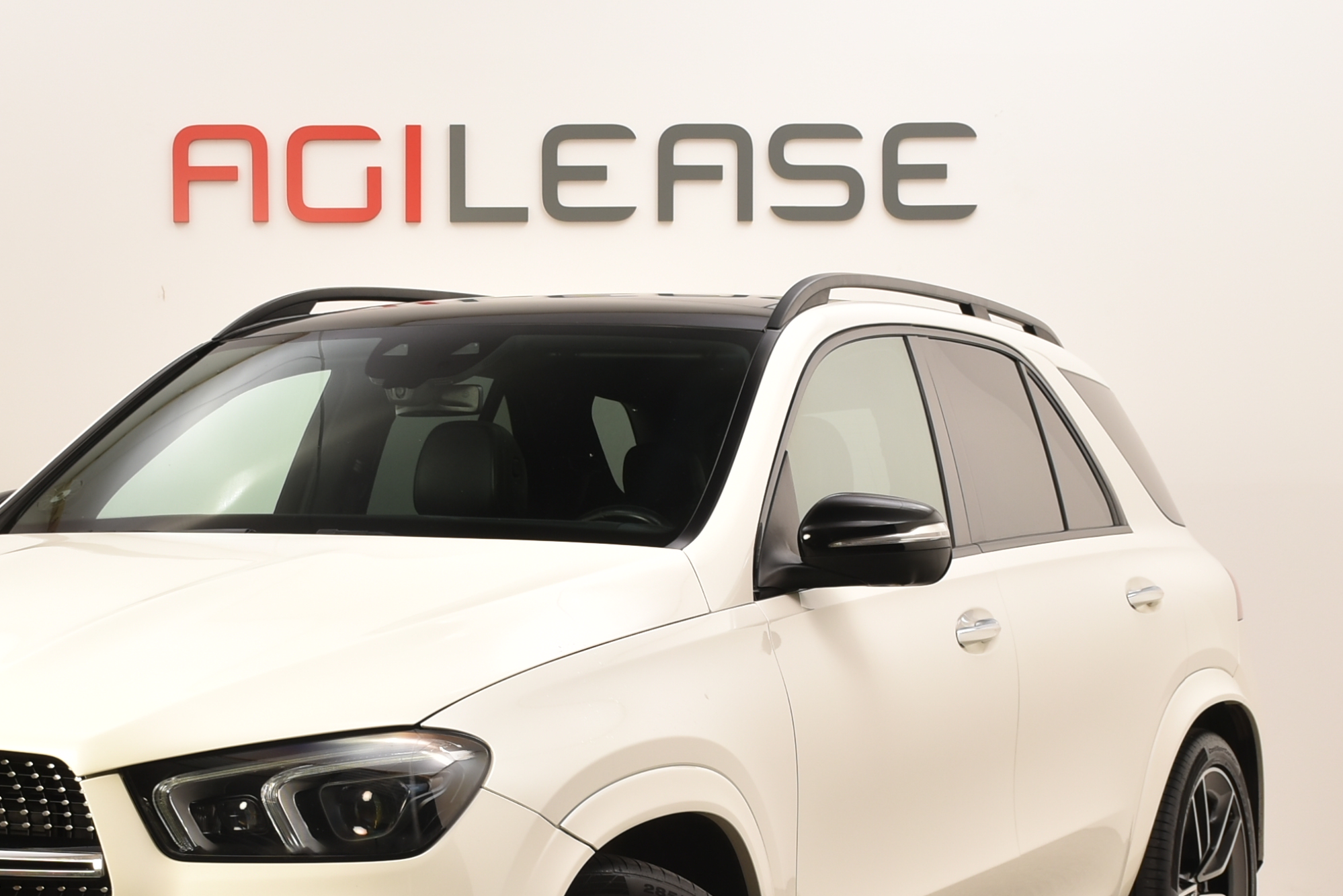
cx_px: 588
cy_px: 648
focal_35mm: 81
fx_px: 3022
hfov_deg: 25.0
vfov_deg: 16.8
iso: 100
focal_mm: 24
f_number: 8
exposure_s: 1/200
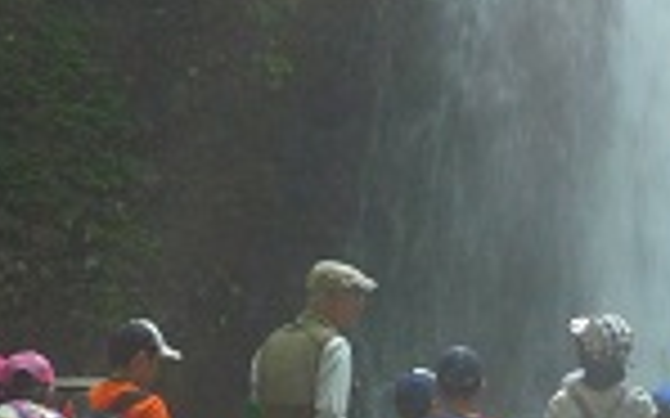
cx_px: 623
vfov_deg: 7.2
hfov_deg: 11.4
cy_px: 153
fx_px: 3322
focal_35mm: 182
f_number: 4.9
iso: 320
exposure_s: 1/40
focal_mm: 12.2
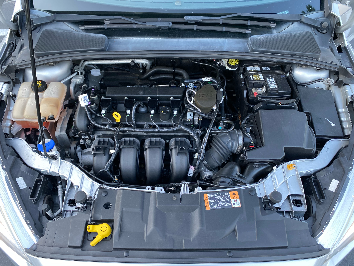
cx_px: 177
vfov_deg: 53.1
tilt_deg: -51.5
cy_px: 133
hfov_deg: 67.3
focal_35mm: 26
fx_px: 266
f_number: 1.8
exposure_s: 1/121
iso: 125
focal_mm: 4.25
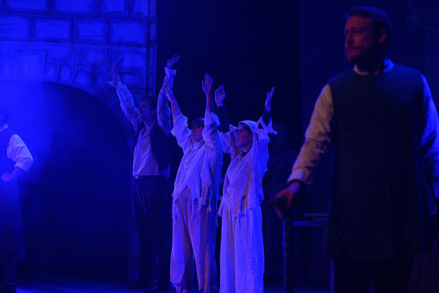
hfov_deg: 20.7
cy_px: 146
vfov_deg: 13.9
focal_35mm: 98
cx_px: 220
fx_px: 1199
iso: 1250
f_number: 3.5
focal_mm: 92
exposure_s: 1/160
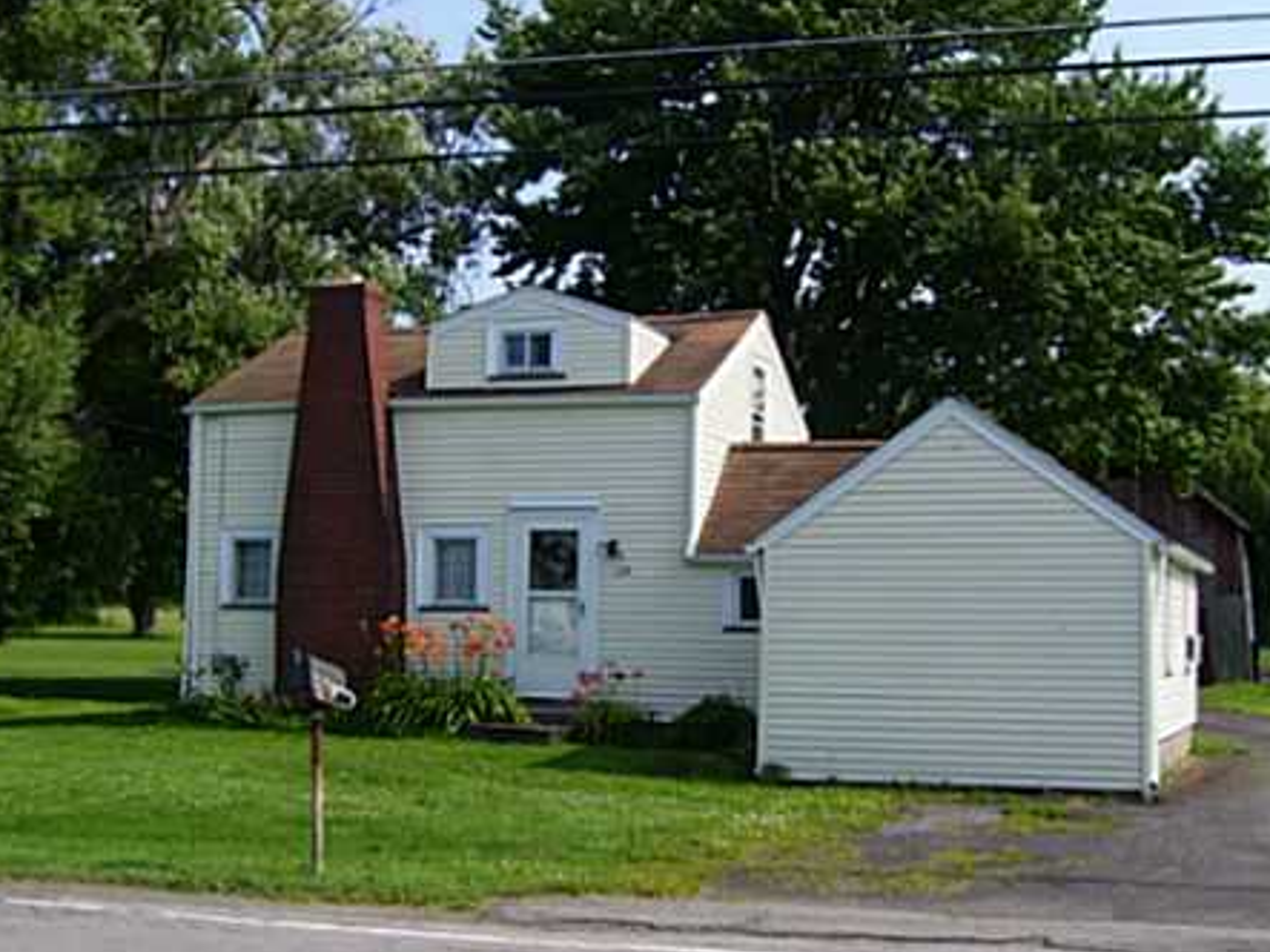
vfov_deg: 28.0
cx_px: 654
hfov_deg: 36.8
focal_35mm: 52
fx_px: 1907
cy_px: 493
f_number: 4.8
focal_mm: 6
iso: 80
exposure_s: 1/500
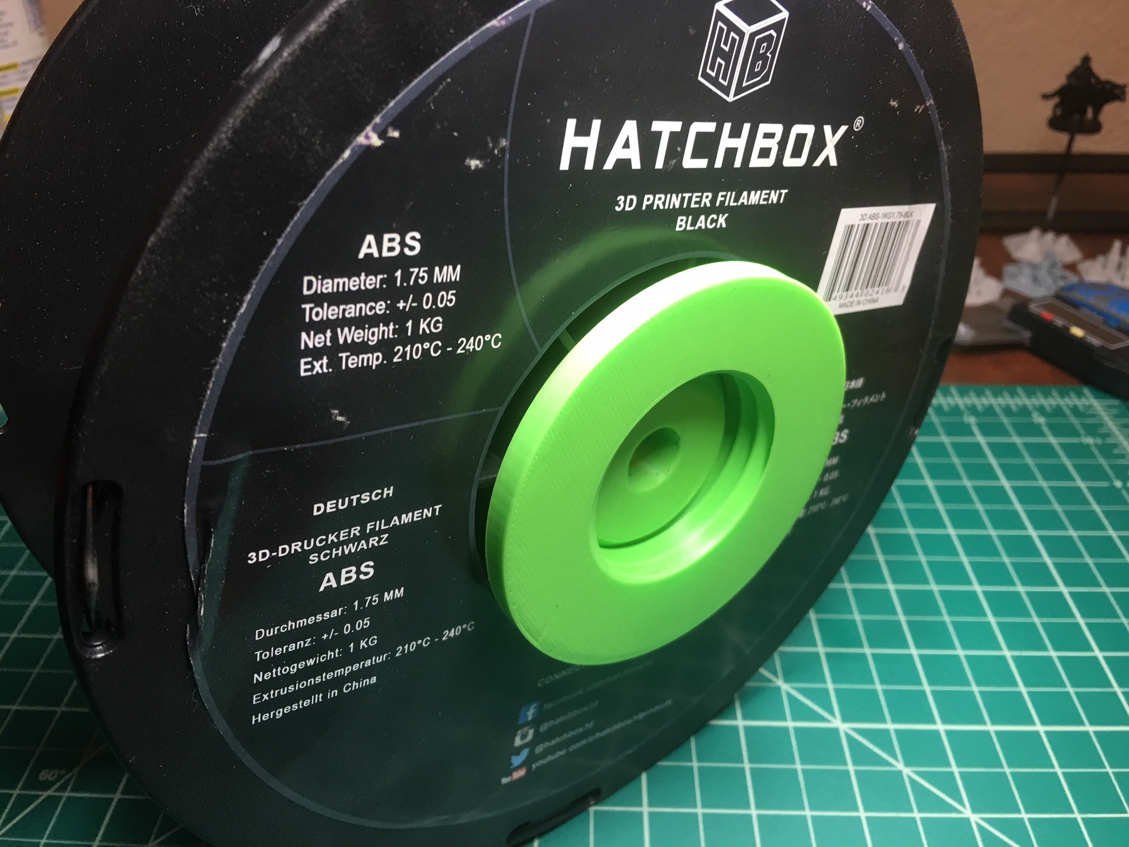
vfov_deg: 48.2
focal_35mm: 29
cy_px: 424
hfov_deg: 61.7
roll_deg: +0.9
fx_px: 946
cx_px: 564
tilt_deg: -32.3
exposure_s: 1/15
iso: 32
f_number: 2.2
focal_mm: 4.15
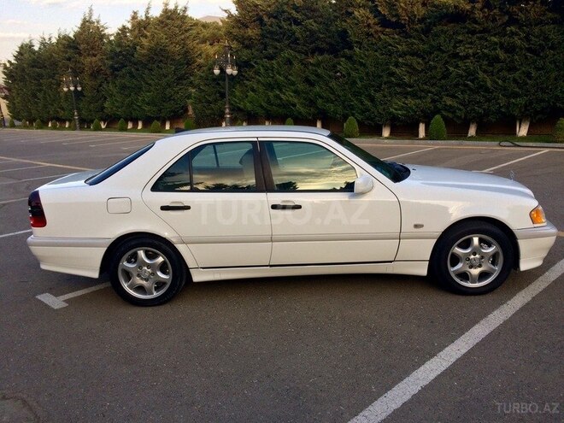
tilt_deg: -13.6
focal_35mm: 29
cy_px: 212
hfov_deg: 61.7
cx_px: 282
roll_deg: +2.3
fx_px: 472
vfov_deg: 48.2
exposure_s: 1/228
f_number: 2.2
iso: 32
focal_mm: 4.15
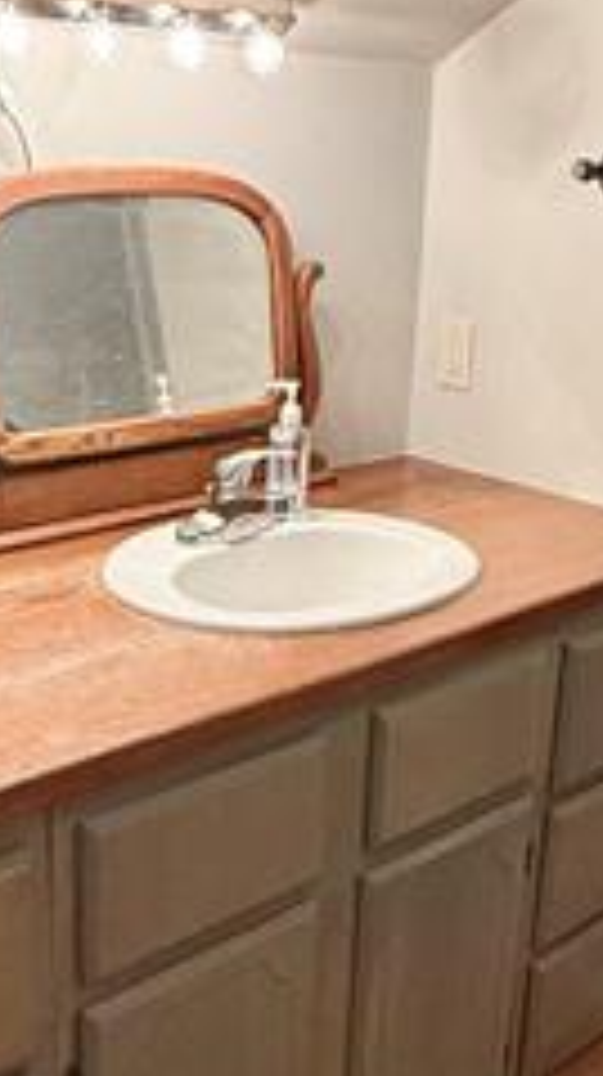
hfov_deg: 24.4
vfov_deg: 42.0
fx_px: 1396
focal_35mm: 49
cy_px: 612
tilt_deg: -17.1
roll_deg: -3.6
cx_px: 338
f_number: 2.2
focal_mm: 2.22
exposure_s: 1/120
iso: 200
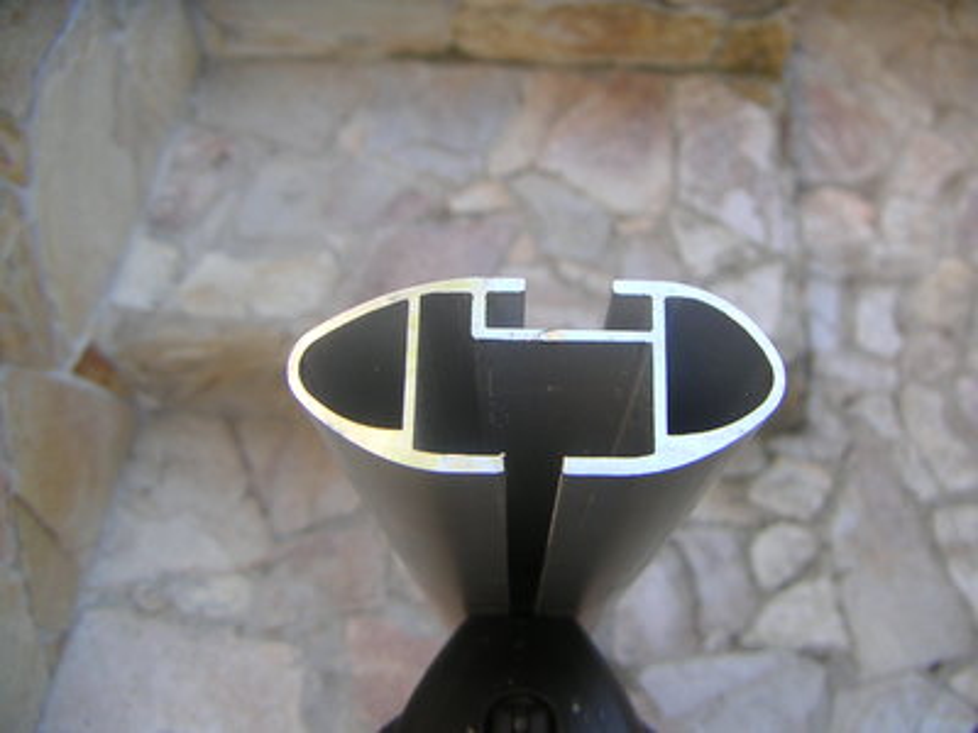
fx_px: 1045
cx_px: 489
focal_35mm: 37
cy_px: 366
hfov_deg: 50.1
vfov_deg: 38.7
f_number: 2.8
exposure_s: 1/90
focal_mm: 4.8
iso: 64
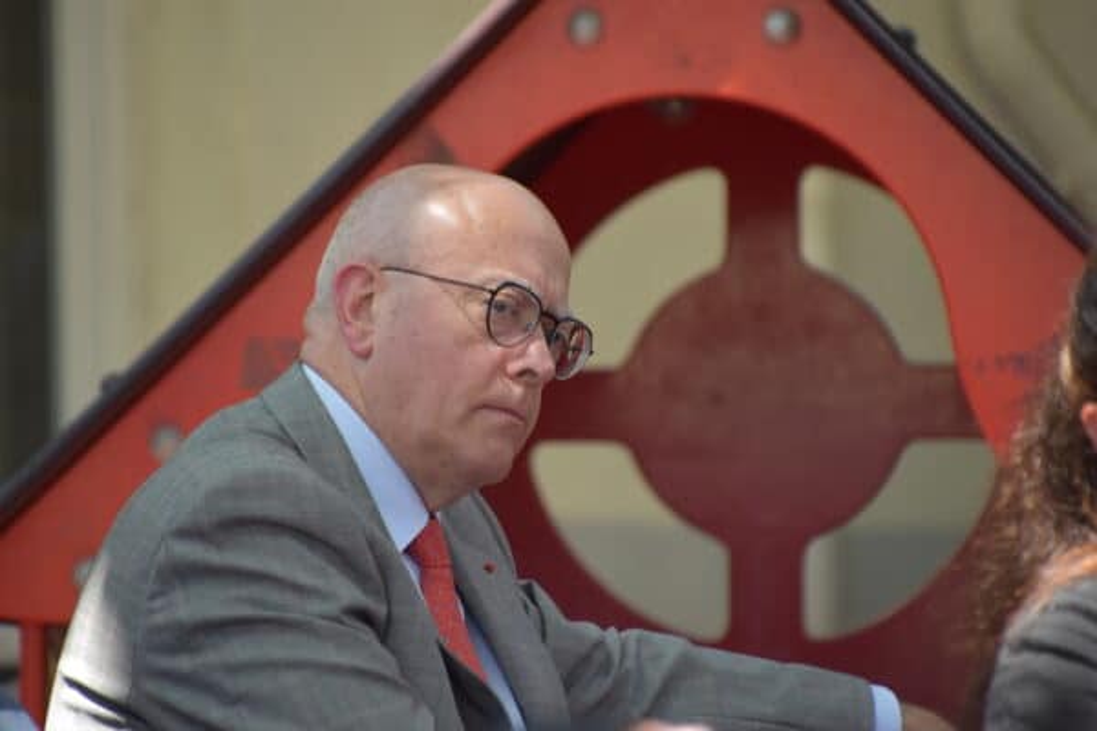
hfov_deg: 4.6
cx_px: 548
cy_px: 366
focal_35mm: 450
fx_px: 13711
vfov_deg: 3.1
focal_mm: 300
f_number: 6.3
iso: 800
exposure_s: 1/320
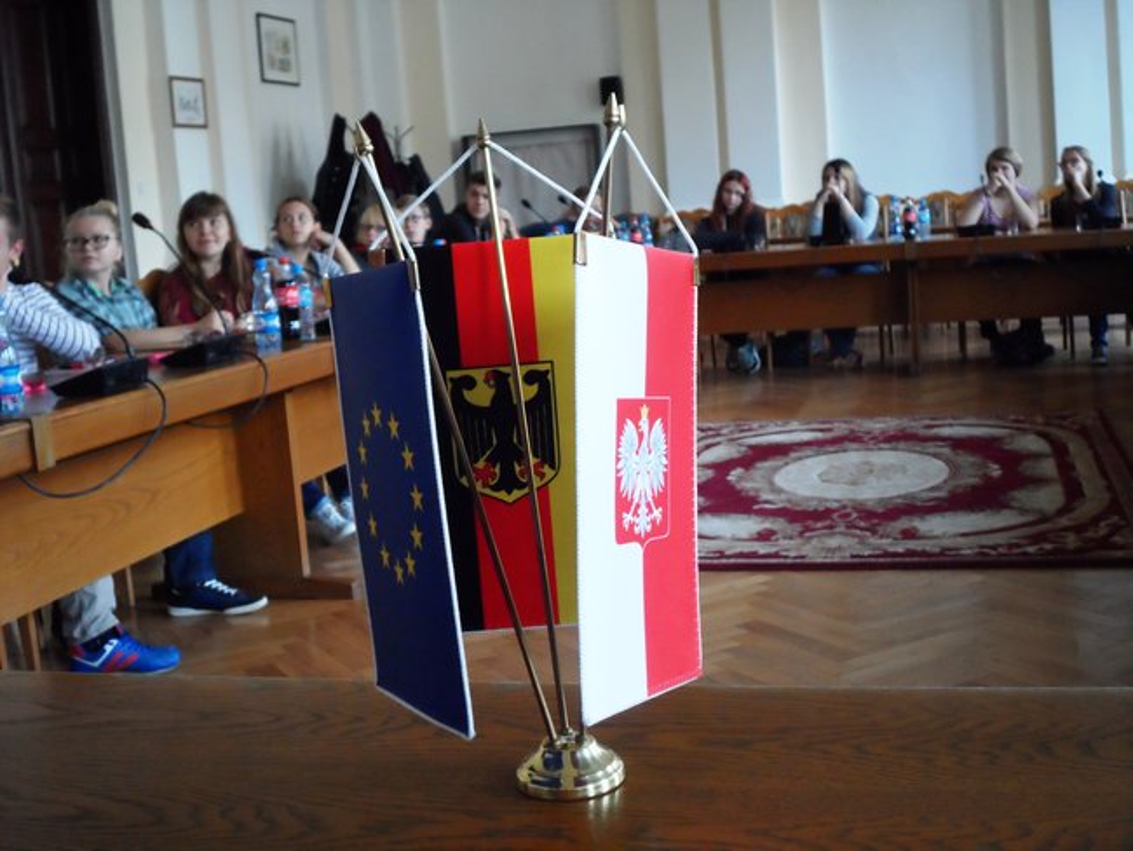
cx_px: 566
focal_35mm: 43
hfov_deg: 43.8
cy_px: 426
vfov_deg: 33.6
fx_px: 1408
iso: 400
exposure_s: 1/45
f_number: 3.2
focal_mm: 7.8
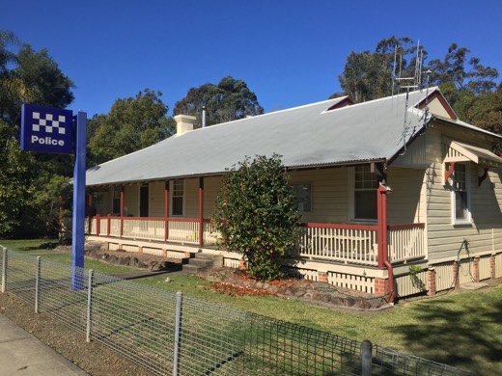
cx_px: 251
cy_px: 188
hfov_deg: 61.7
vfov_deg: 48.2
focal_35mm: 29
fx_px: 421
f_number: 2.2
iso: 32
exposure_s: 1/2326
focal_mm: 4.15
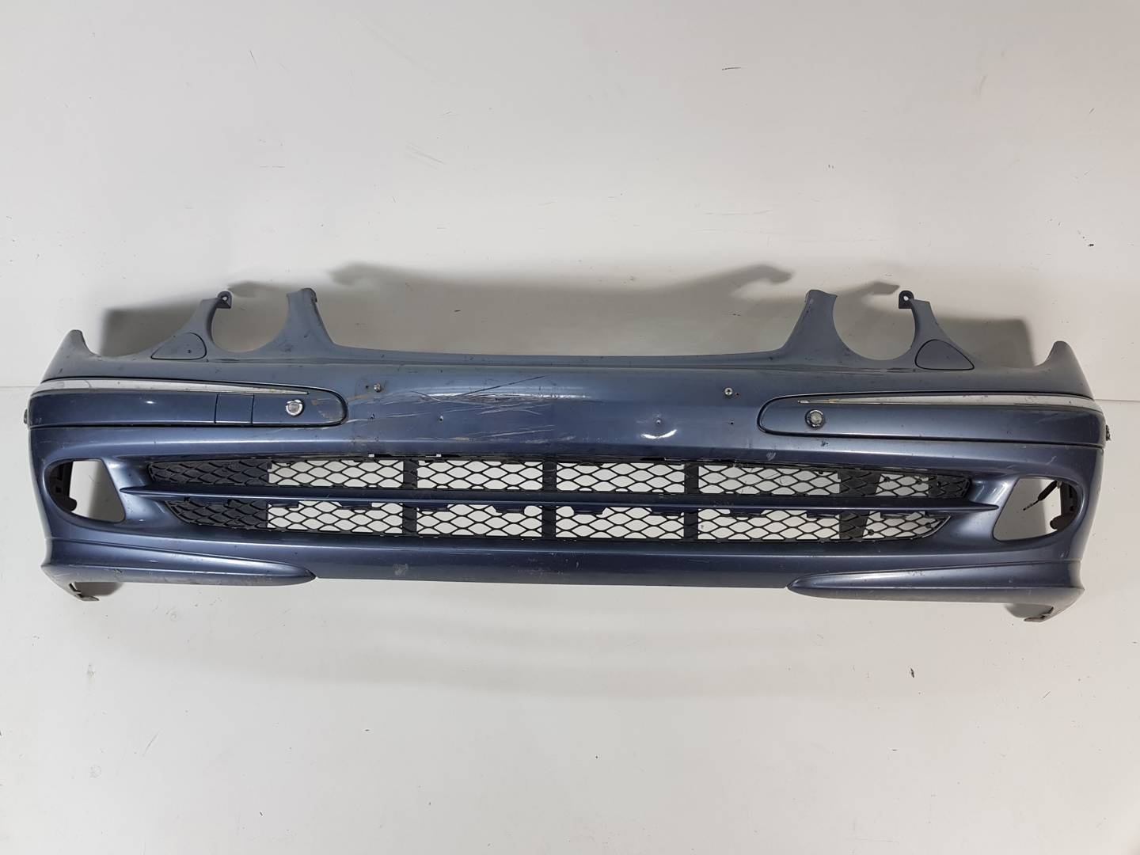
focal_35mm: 26
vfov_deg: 53.1
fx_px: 856
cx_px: 570
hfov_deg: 67.3
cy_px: 428
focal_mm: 4.2
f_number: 1.7
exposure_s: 1/100
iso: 64
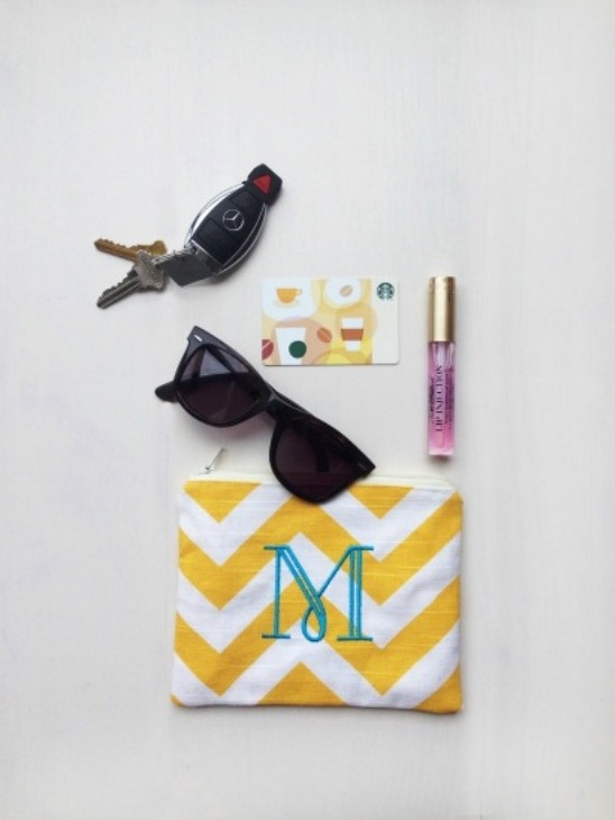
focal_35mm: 33
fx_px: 781
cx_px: 308
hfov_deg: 43.0
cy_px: 410
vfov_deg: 55.3
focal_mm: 4.12
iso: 50
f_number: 2.4
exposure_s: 1/120
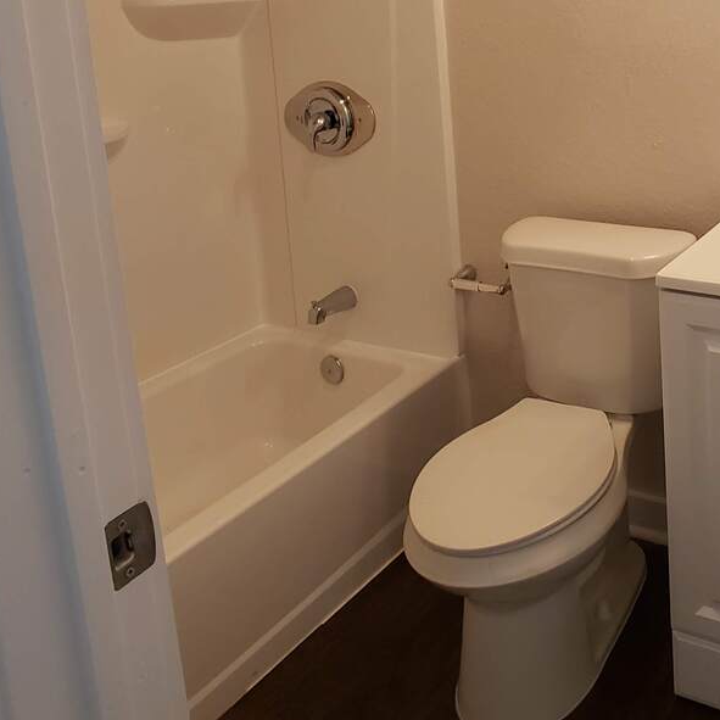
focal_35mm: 56
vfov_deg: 29.5
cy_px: 91
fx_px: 1318
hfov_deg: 29.7
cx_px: 596
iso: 200
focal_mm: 4.3
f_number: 2.4
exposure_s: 1/60
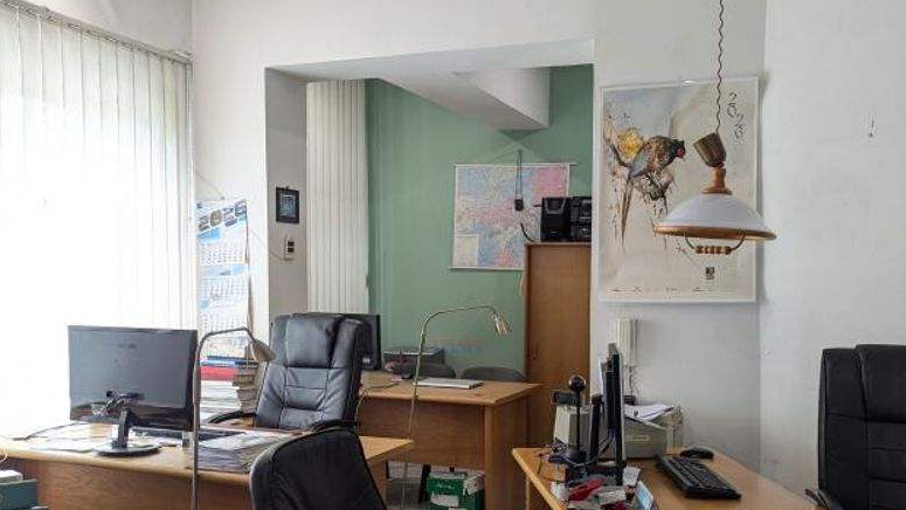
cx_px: 457
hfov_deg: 69.9
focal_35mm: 27
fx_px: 649
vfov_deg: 42.3
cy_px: 345
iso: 260
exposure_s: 1/90
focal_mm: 6.81
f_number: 1.85
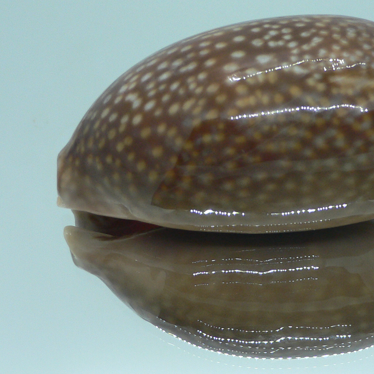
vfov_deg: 31.1
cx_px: 270
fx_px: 672
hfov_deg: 30.7
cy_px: 171
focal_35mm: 55
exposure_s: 1/60
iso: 150
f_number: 2.8
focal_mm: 4.6
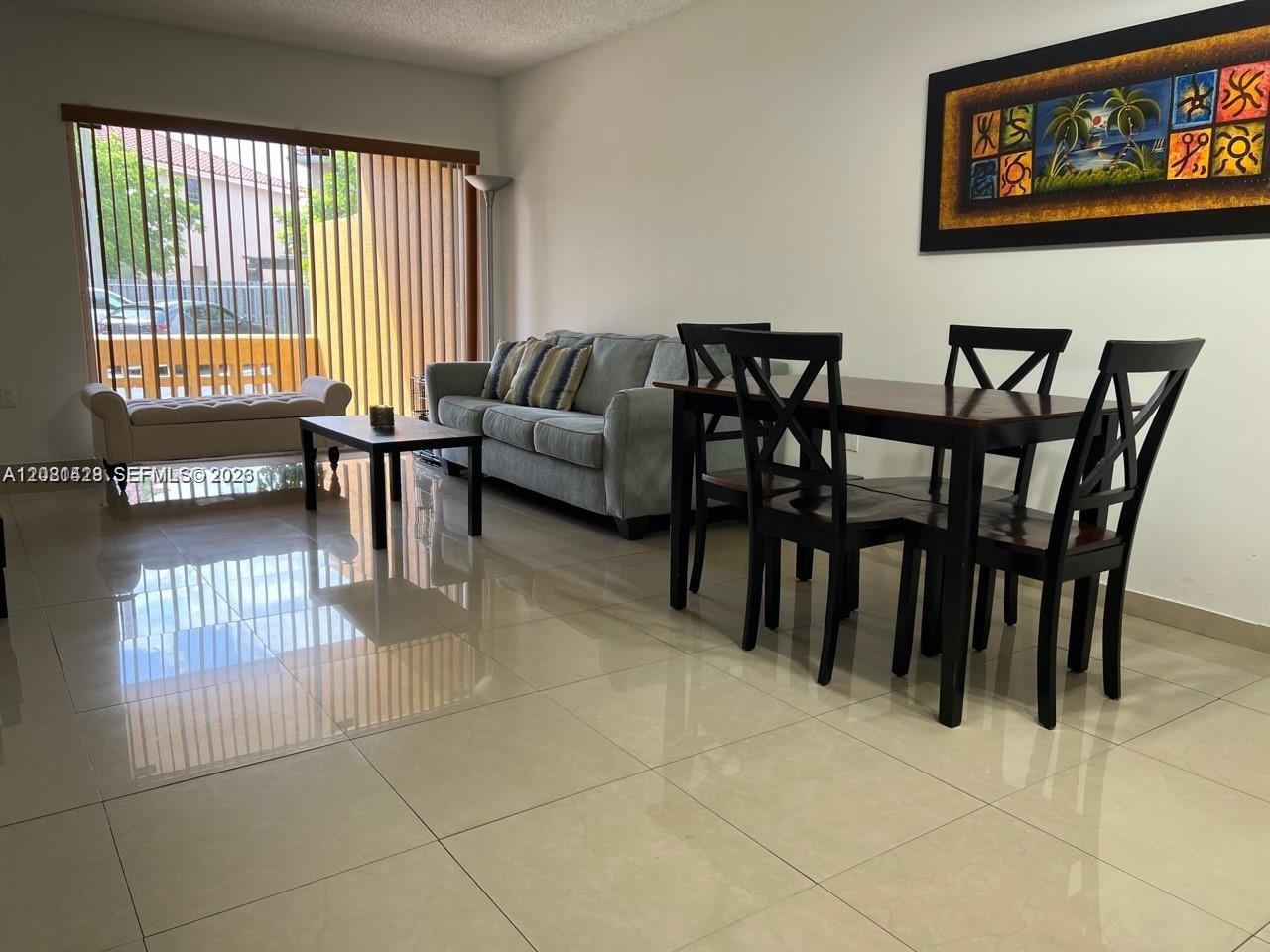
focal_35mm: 26
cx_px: 635
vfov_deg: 53.1
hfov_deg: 67.3
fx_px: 954
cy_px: 476
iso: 50
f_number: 1.5
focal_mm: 5.7
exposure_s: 1/120
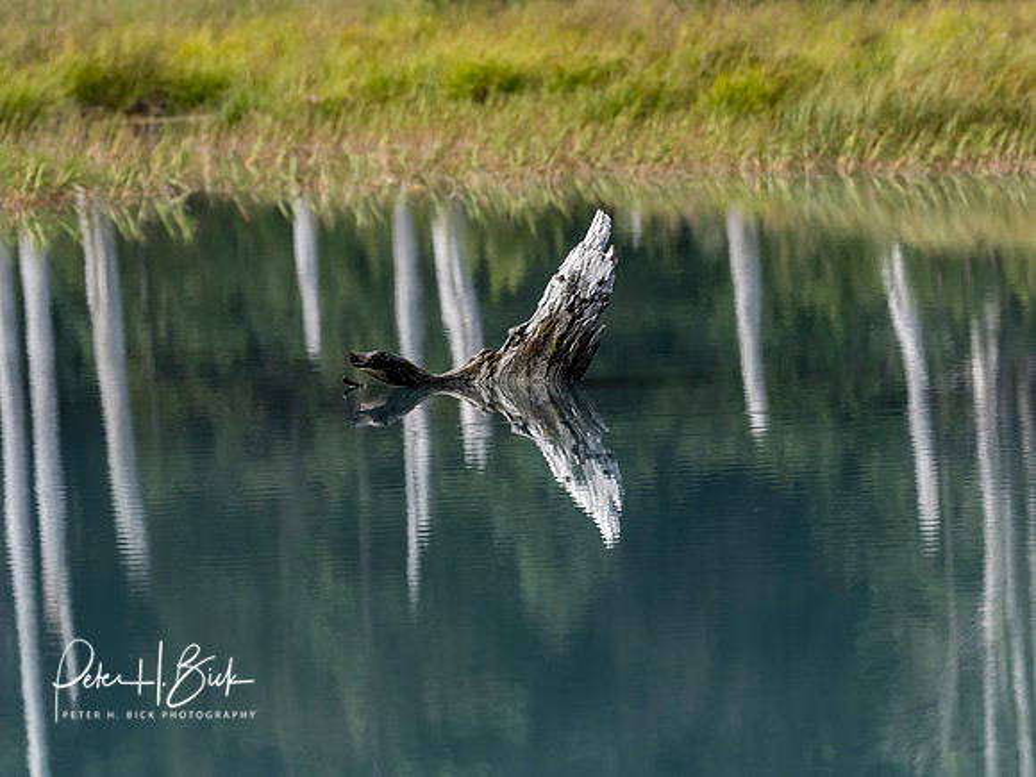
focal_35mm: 601
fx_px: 17987
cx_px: 518
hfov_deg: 3.3
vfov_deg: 2.5
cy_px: 388
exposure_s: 1/640
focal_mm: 300
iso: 640
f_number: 6.3
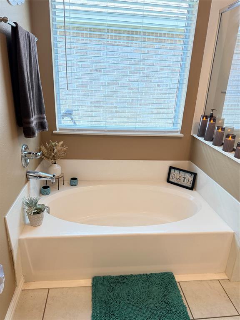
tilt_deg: -20.0
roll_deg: -2.9
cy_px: 160
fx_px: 222
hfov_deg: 56.8
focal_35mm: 24
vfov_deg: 71.6
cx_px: 120
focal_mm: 6.76
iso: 200
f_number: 1.78
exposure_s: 1/124
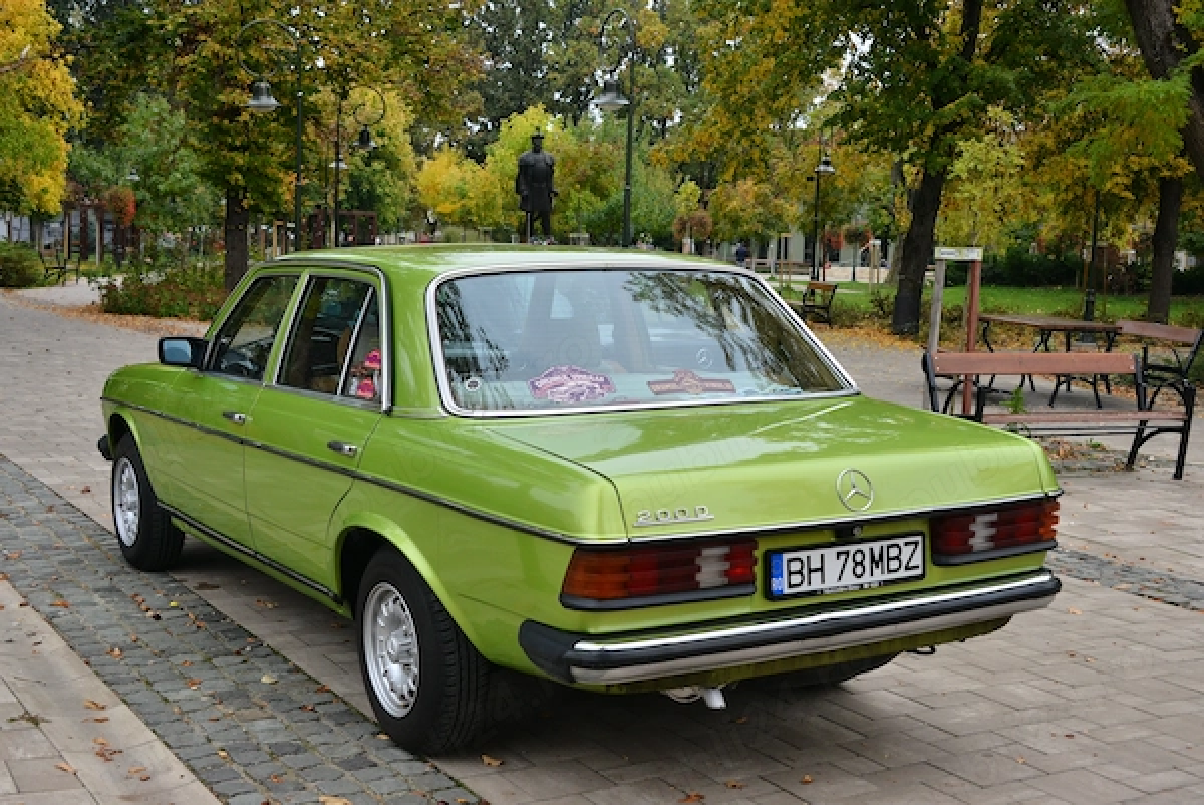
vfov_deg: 28.1
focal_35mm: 48
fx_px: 1606
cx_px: 602
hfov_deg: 41.1
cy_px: 402
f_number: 8
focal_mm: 48
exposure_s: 1/500
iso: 1000
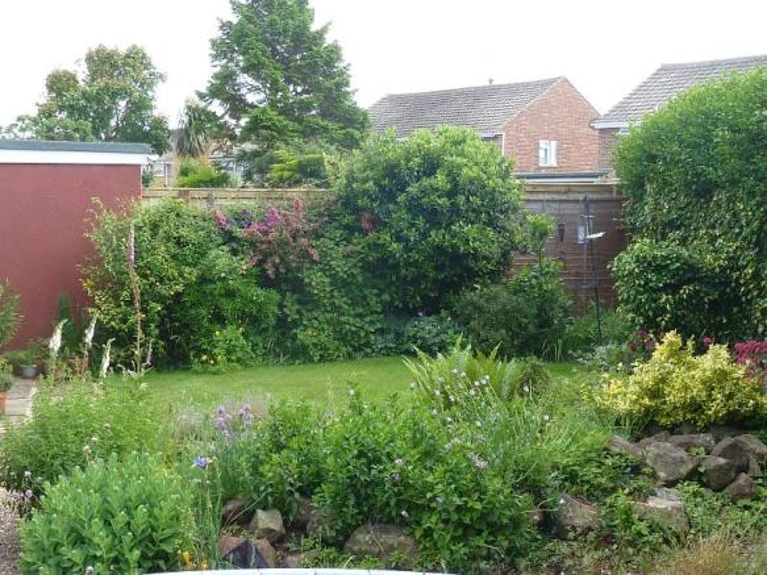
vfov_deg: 30.3
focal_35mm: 48
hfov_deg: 39.7
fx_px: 1063
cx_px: 384
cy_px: 288
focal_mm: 4.4
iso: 80
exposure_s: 1/125
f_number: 3.5
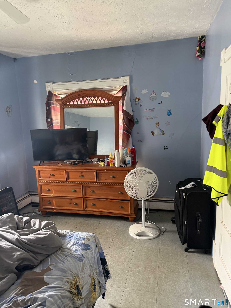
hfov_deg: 56.8
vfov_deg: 71.6
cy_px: 154
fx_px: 214
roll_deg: +2.8
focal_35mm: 24
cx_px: 116
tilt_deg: -10.4
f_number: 1.78
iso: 320
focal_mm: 6.76
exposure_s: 1/60
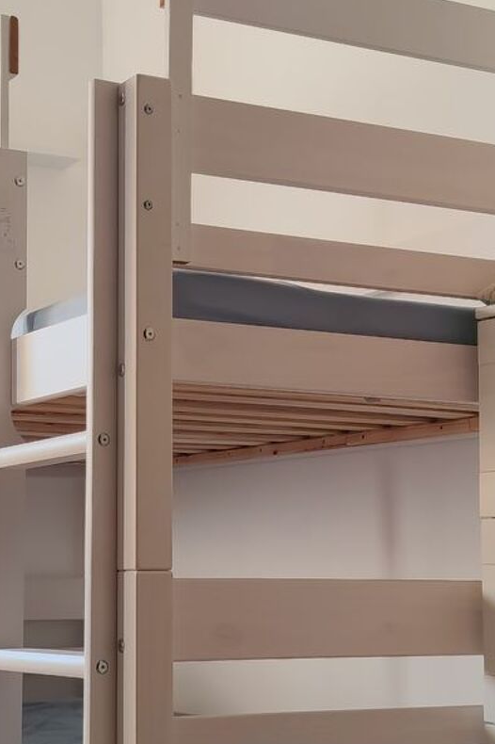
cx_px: 160
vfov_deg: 28.1
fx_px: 1486
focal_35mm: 72
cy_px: 414
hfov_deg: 18.8
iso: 187
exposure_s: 1/50
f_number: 1.7
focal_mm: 5.24
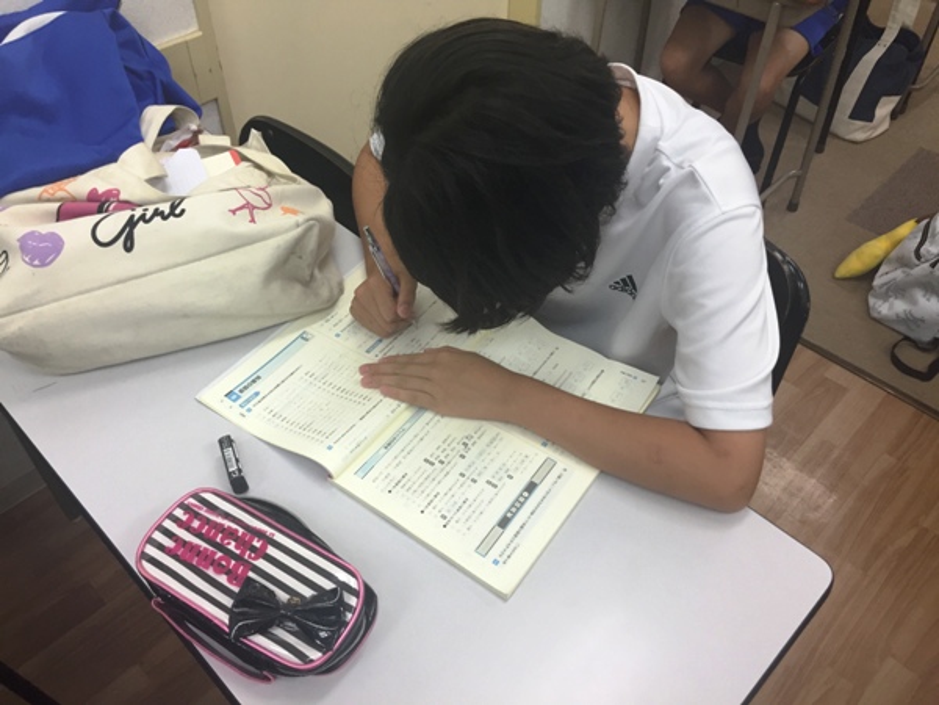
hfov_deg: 61.7
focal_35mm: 29
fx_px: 787
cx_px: 470
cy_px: 352
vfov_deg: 48.2
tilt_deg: -47.1
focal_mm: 4.15
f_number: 2.2
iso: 32
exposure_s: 1/30
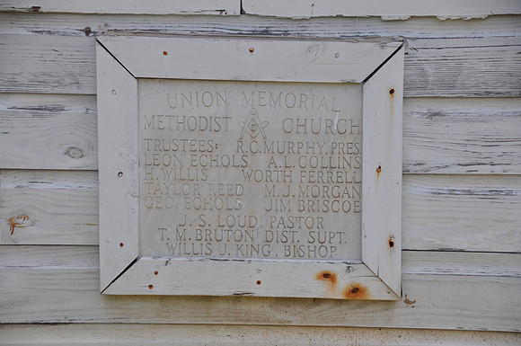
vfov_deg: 11.1
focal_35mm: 123
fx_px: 1778
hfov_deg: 16.7
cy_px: 173
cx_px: 260
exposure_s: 1/500
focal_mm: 82
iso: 200
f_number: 5.6
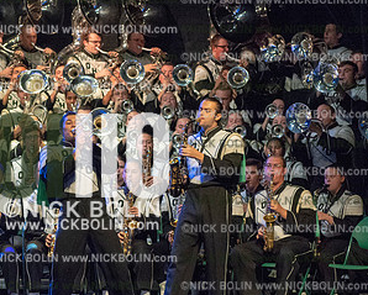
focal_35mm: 319
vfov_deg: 4.9
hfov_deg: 6.1
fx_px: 3478
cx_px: 82
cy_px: 172
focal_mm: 175
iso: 8000
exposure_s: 1/400
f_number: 5.6
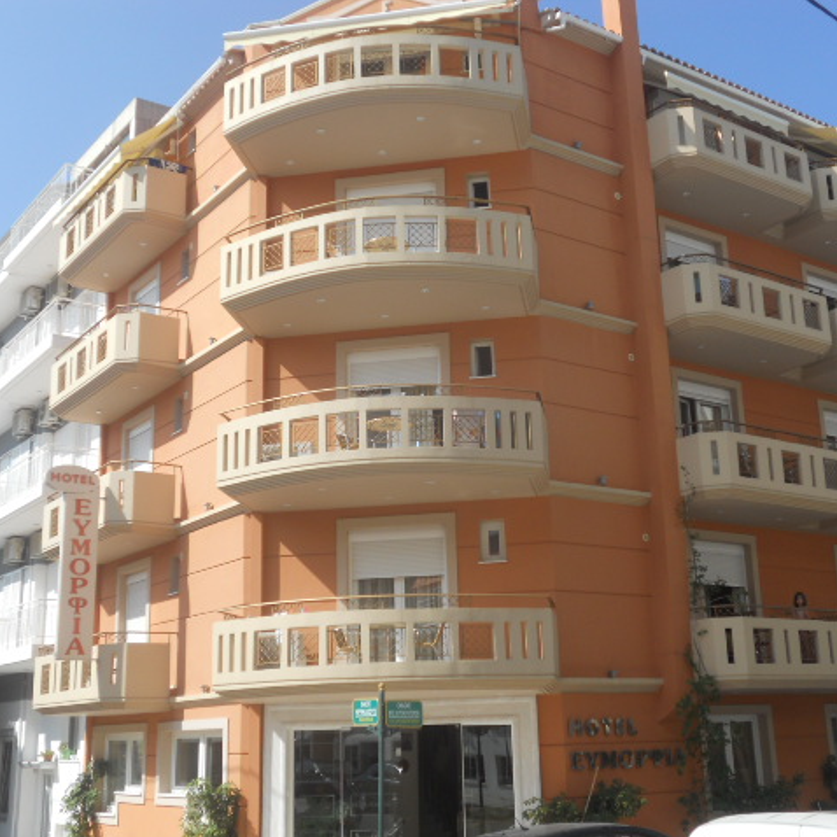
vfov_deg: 37.6
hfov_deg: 37.5
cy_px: 418
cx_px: 445
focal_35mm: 45
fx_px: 1231
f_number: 3.9
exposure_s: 1/640
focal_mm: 6.9
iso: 80
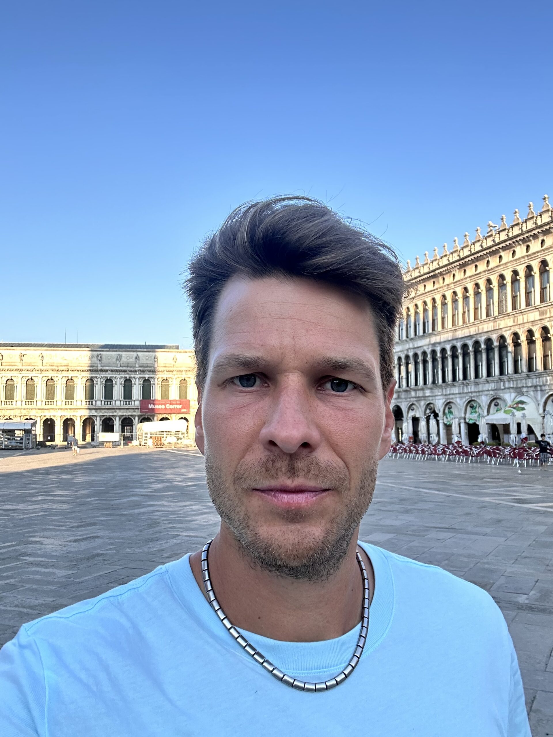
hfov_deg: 46.8
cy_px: 368
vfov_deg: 60.0
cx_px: 276
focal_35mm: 30
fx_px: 639
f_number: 1.9
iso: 25
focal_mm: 2.69
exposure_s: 1/163
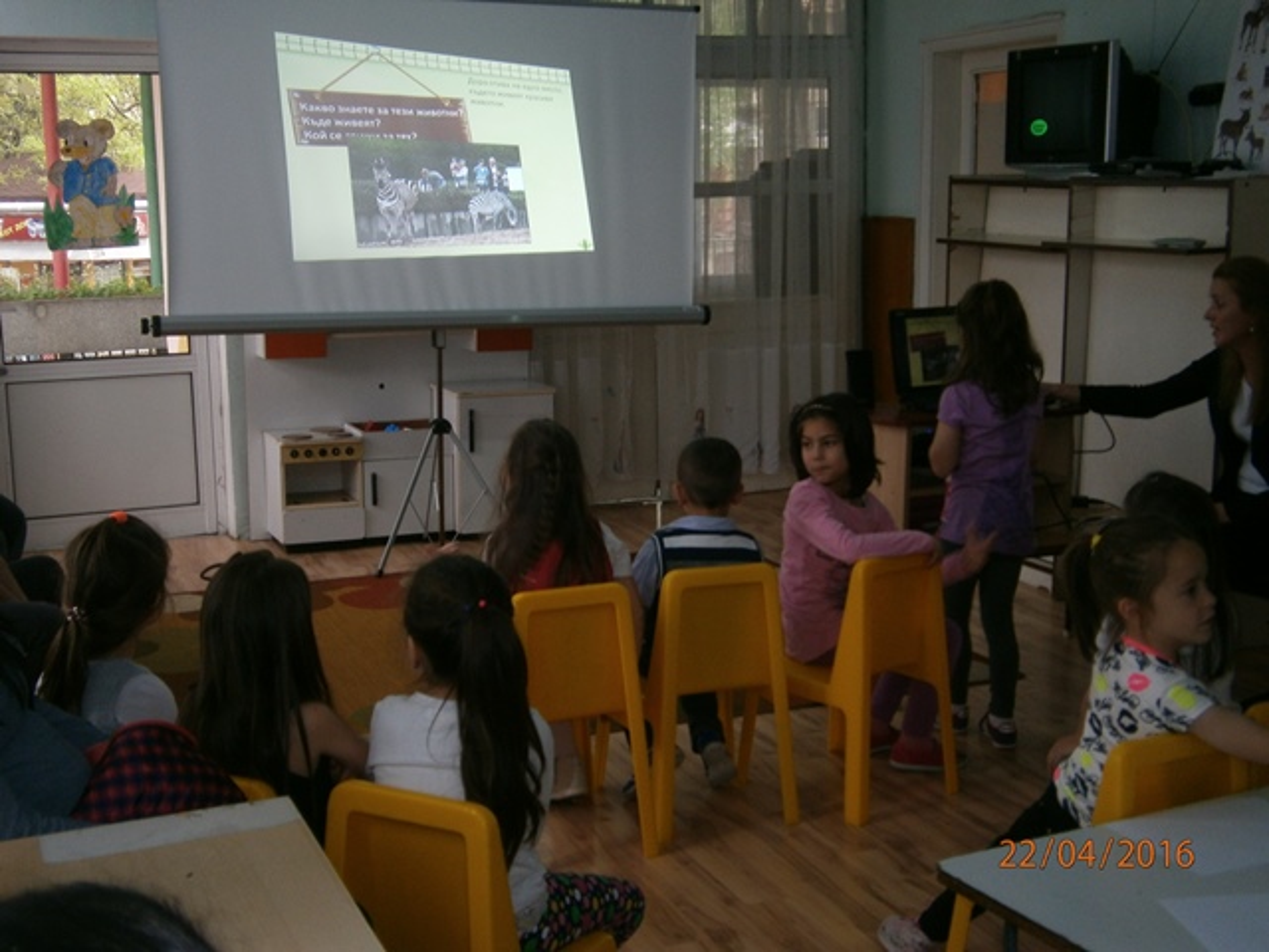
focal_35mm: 47
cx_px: 634
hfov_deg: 40.4
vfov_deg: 30.9
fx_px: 1723
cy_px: 476
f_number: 3.4
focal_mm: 8.3
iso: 125
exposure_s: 1/40
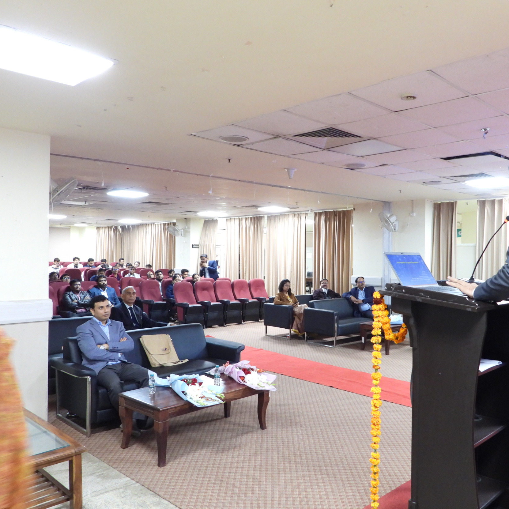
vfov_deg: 55.6
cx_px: 301
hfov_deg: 55.3
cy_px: 258
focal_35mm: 29
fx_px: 482
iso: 400
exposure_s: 1/8
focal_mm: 4.3
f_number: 2.8
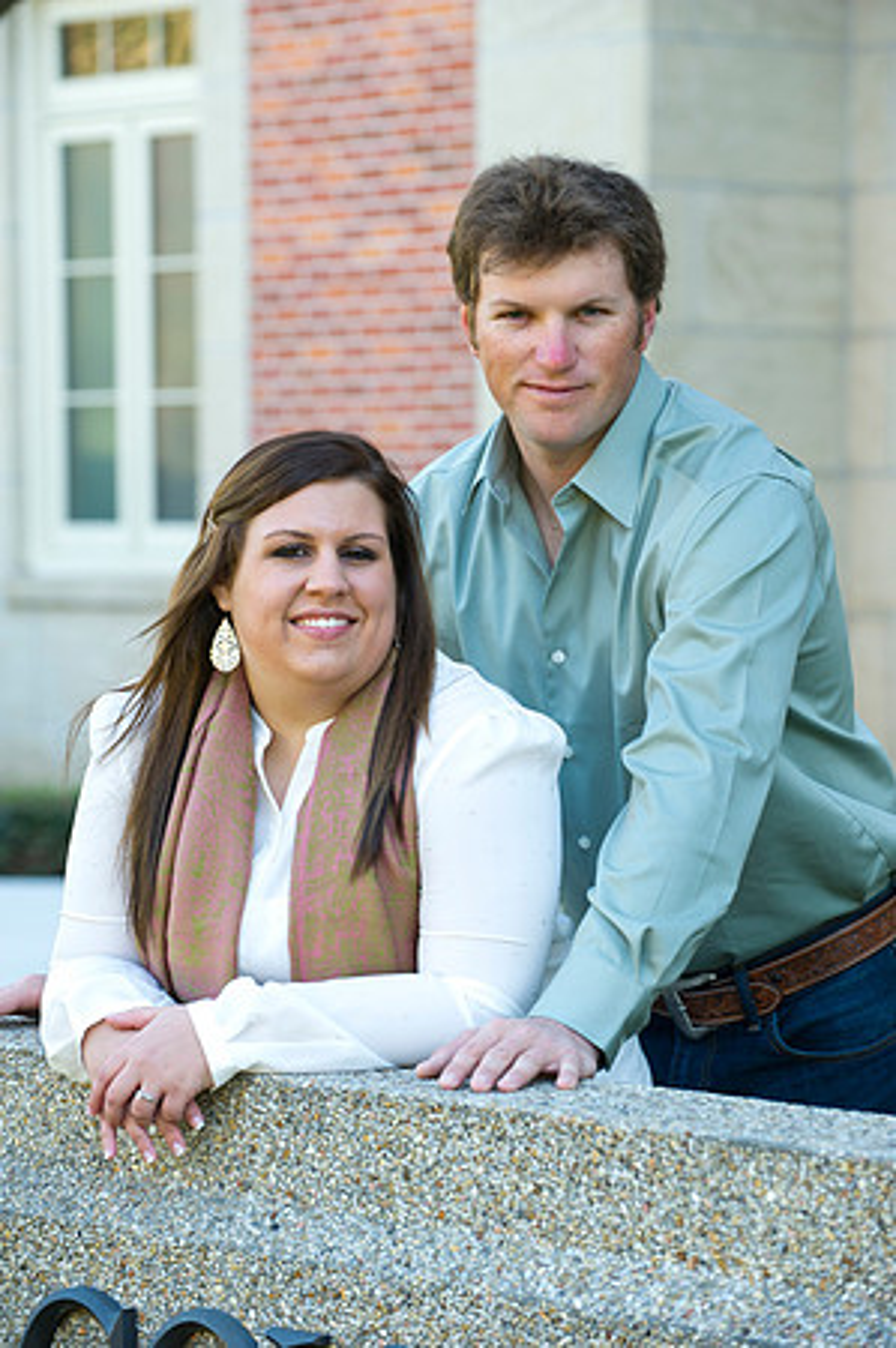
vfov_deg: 15.2
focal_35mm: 135
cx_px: 448
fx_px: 5051
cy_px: 674
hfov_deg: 10.1
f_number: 5
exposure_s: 1/100
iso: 400
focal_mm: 135
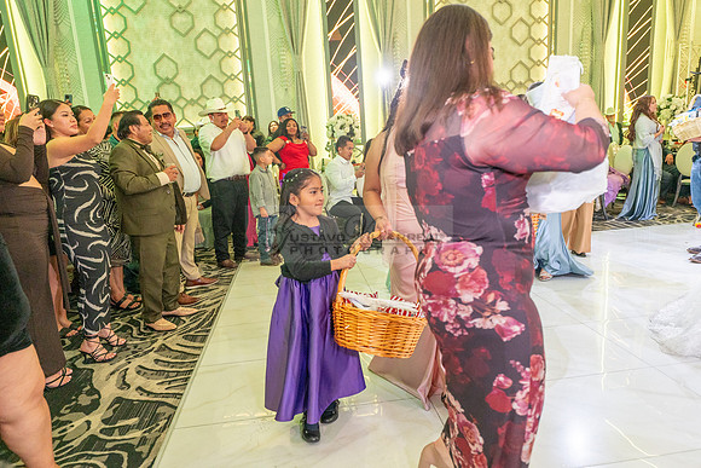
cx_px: 350
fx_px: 467
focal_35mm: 24
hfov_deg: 73.7
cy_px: 234
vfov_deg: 53.2
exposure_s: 1/200
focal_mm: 24
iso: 1250
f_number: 2.8
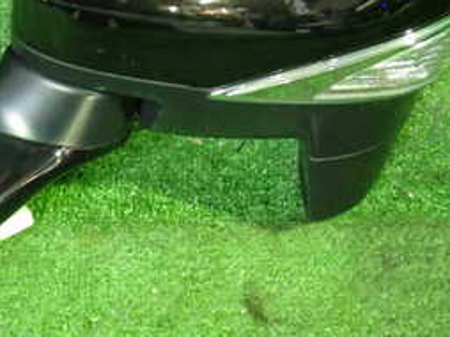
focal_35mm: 71
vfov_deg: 20.1
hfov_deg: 27.2
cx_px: 133
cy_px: 0
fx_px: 922
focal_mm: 5.4
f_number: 2.3
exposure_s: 1/25
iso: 800
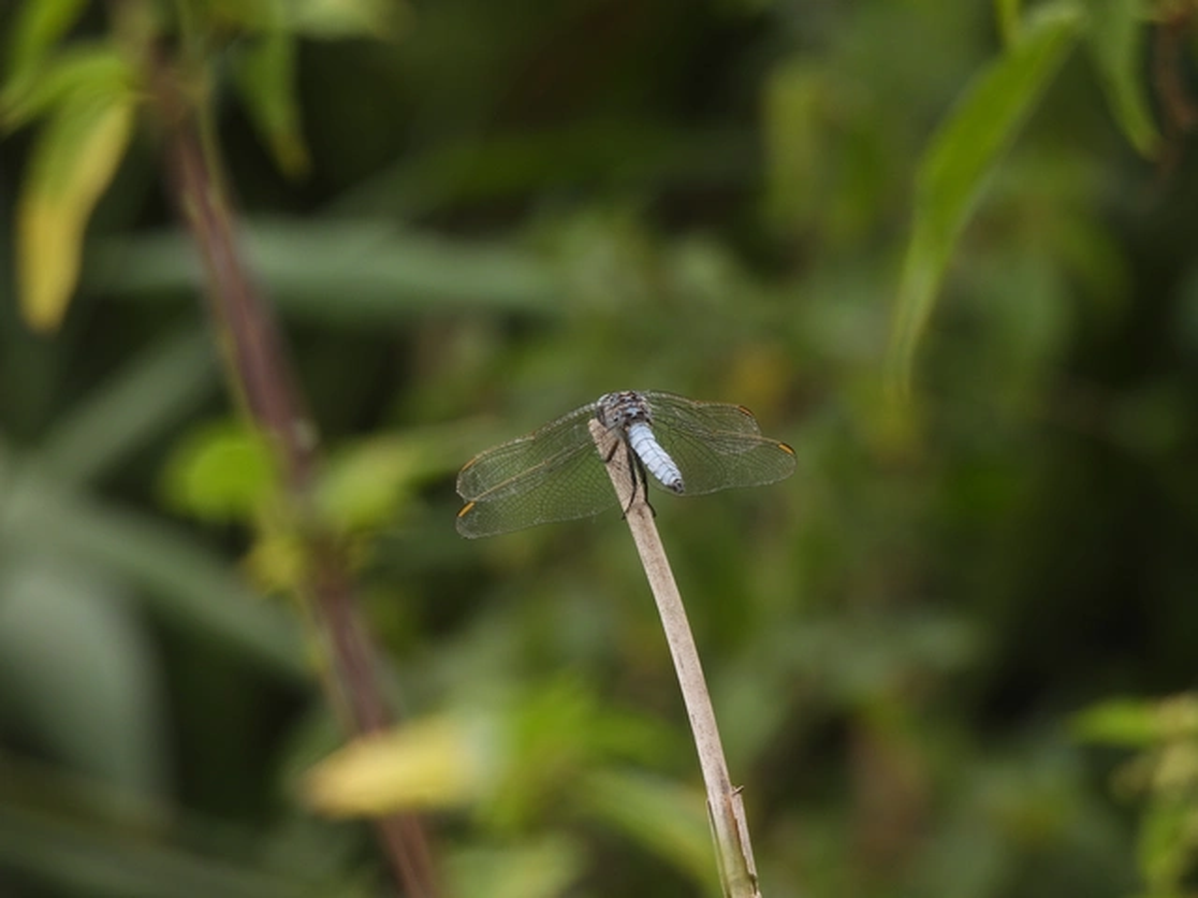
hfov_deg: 3.1
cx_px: 599
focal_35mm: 650
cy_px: 449
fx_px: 22495
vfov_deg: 2.3
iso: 100
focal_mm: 116
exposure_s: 1/100
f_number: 5.6
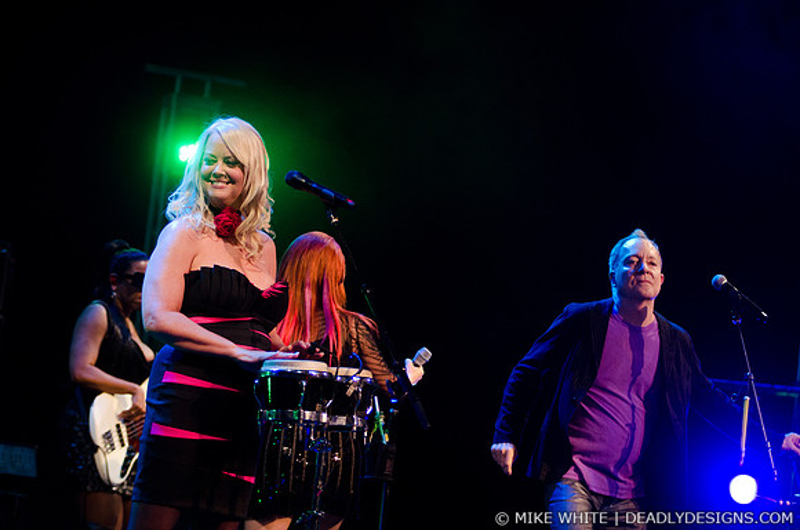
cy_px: 265
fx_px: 2860
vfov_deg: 10.6
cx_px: 400
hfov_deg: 15.9
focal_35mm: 129
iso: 1600
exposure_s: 1/640
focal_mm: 86
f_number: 2.8
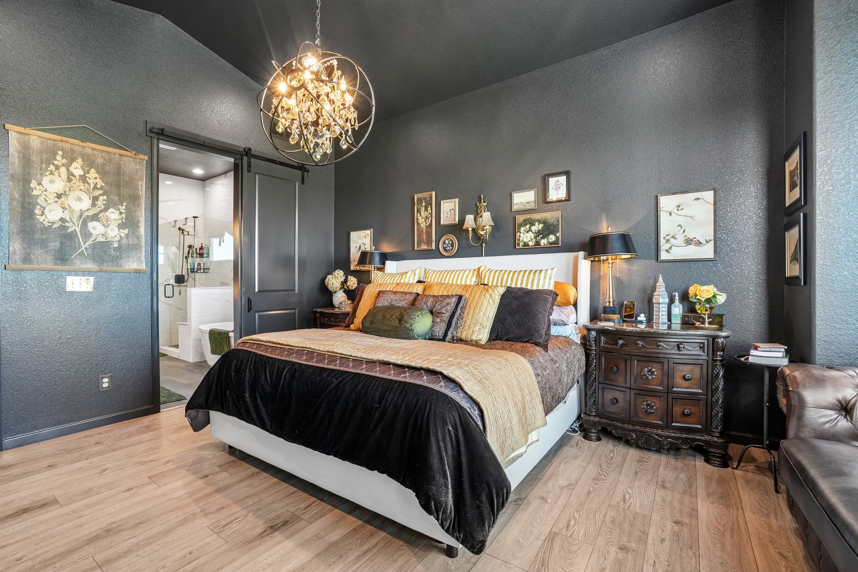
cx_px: 429
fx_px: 357
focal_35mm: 15
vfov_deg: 77.3
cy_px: 286
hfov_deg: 100.4
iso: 400
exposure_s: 1/5
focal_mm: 10
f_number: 8
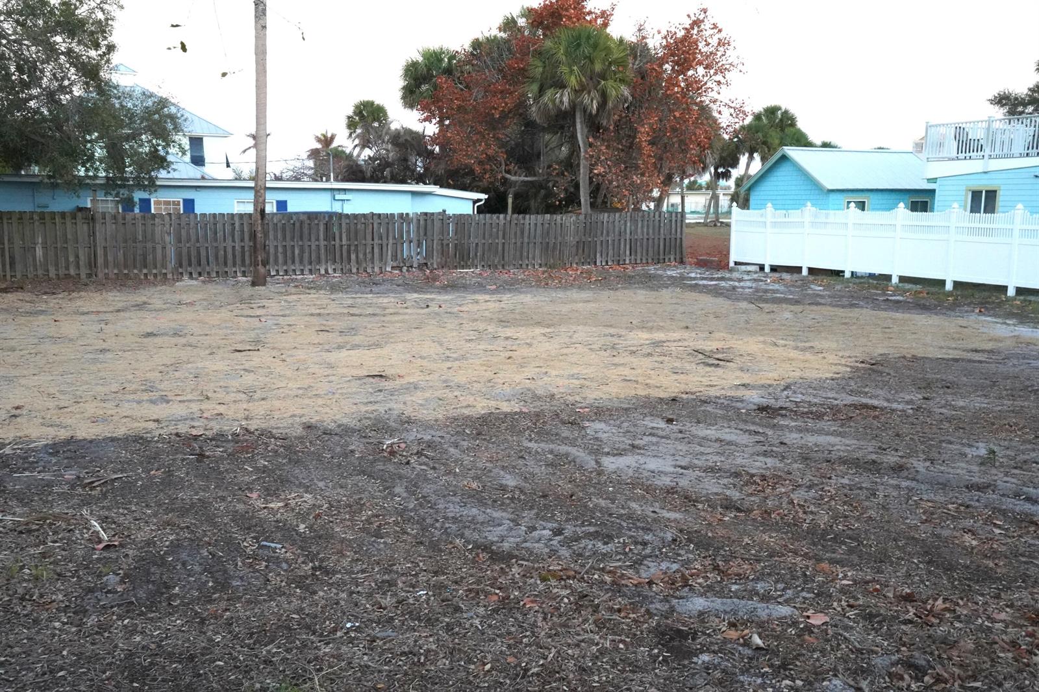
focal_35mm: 35
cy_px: 346
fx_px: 1010
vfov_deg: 37.8
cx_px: 520
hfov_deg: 54.4
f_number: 22
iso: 10000
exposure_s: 1/40
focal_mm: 35
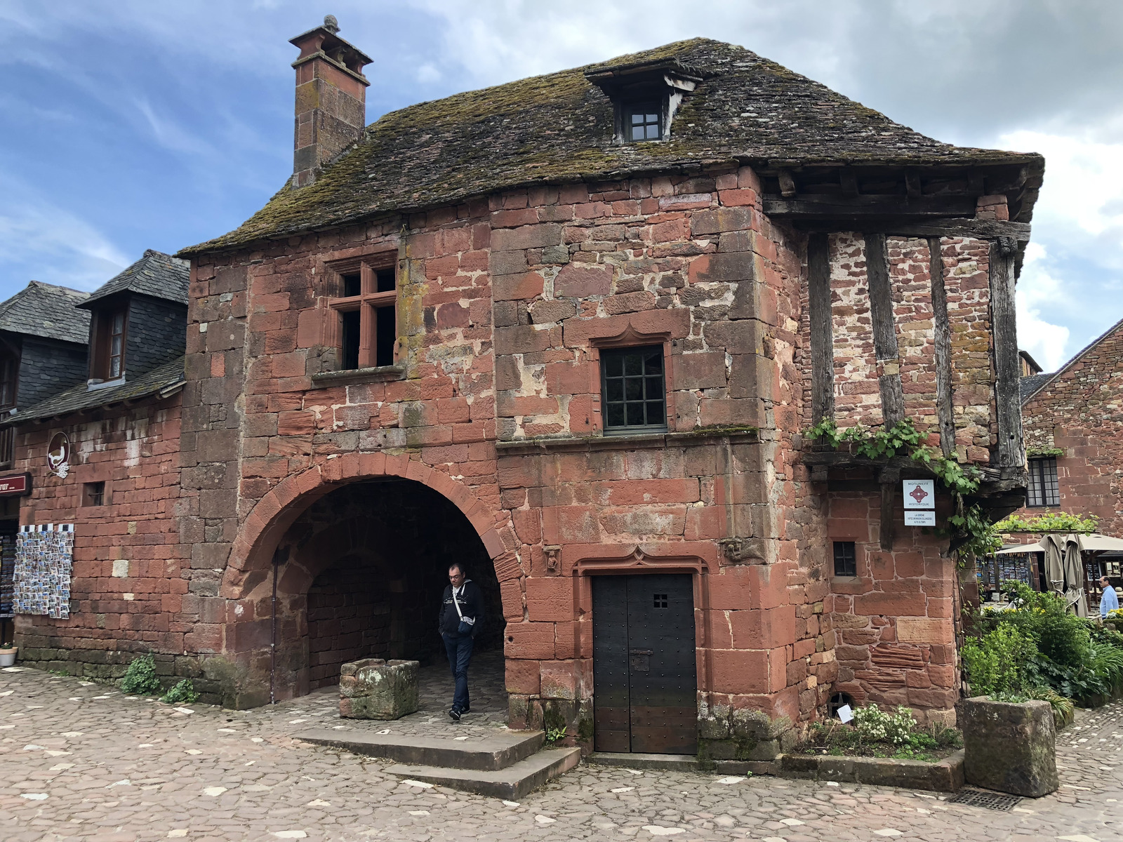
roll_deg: +1.0
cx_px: 562
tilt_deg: +10.1
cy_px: 421
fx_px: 908
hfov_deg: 63.4
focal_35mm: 28
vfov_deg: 49.7
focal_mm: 4
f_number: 1.8
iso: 20
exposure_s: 1/326
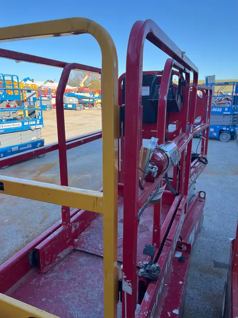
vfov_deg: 67.3
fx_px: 238
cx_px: 119
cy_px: 159
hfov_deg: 53.1
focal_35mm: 26
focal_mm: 5.1
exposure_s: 1/1238
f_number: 1.6
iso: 50
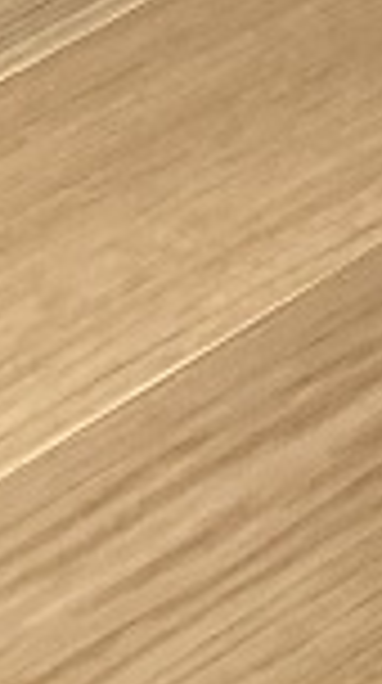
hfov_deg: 4.1
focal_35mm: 224
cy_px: -756
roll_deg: +2.5
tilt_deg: -25.1
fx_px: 4052
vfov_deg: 9.0
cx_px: 2431
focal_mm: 4.25
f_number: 1.8
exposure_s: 1/121
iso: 100
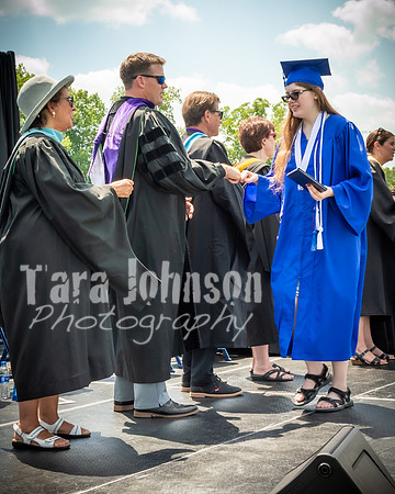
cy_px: 206
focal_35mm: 66
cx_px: 159
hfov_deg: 23.0
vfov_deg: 28.6
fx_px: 967
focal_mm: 26
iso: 200
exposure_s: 1/320
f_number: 7.1
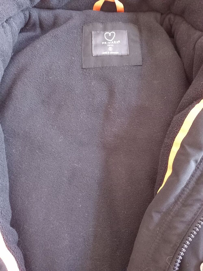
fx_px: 211
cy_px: 136
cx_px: 102
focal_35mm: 27
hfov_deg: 51.4
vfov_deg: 65.3
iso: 1600
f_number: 1.8
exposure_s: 1/15
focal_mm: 4
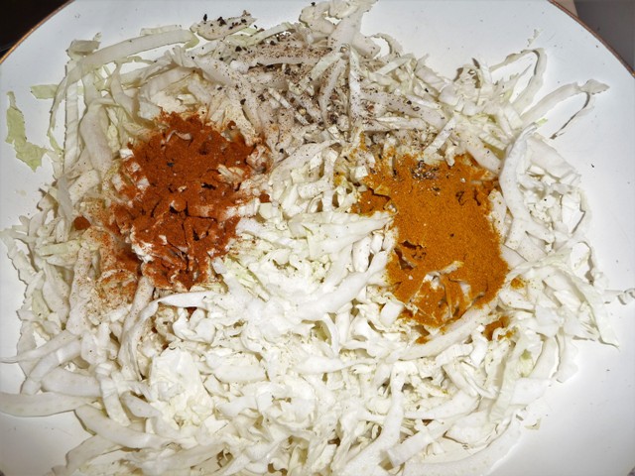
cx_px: 318
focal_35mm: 32
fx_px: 587
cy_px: 238
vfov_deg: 44.2
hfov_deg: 56.8
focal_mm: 5.3
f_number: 3.5
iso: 100
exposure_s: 1/30
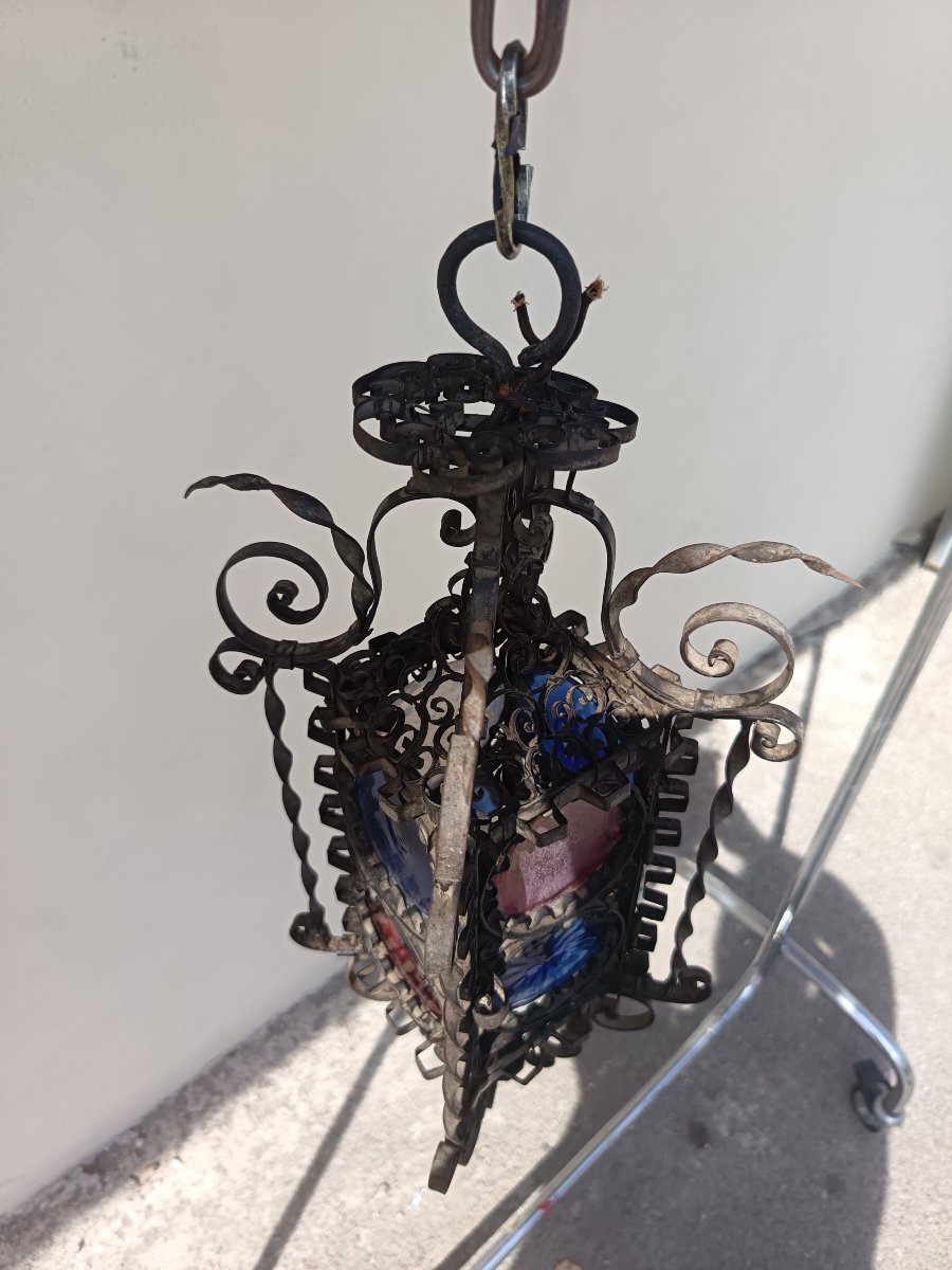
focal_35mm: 24
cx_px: 476
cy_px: 635
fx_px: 880
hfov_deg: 56.8
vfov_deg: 71.6
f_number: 1.75
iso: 100
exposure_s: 1/265
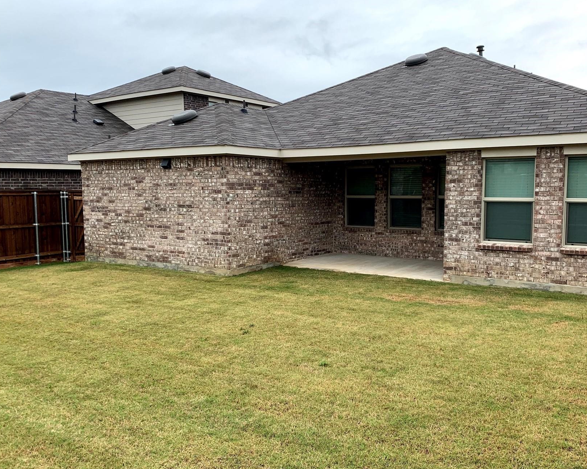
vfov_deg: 45.8
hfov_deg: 55.6
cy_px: 247
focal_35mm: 32
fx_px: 556
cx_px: 308
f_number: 1.8
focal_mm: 4.25
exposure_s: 1/481
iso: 25
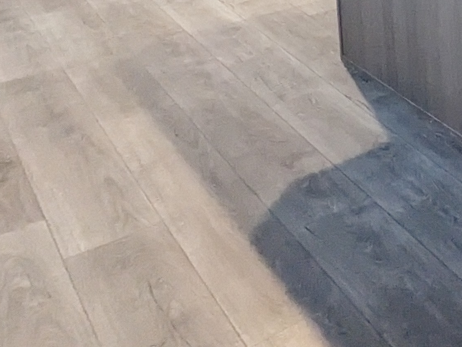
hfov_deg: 23.5
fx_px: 775
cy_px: -164
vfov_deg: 21.5
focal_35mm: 58
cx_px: 756
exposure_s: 1/60
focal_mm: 2.35
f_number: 2.2
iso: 2286
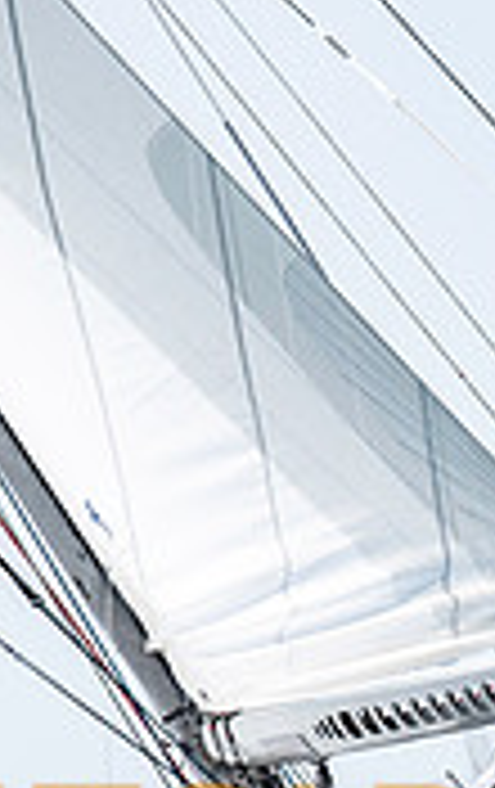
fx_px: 32825
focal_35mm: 1527
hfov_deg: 0.9
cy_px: 817
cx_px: 684
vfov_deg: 1.4
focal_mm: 300
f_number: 5.6
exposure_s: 1/2500
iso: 320
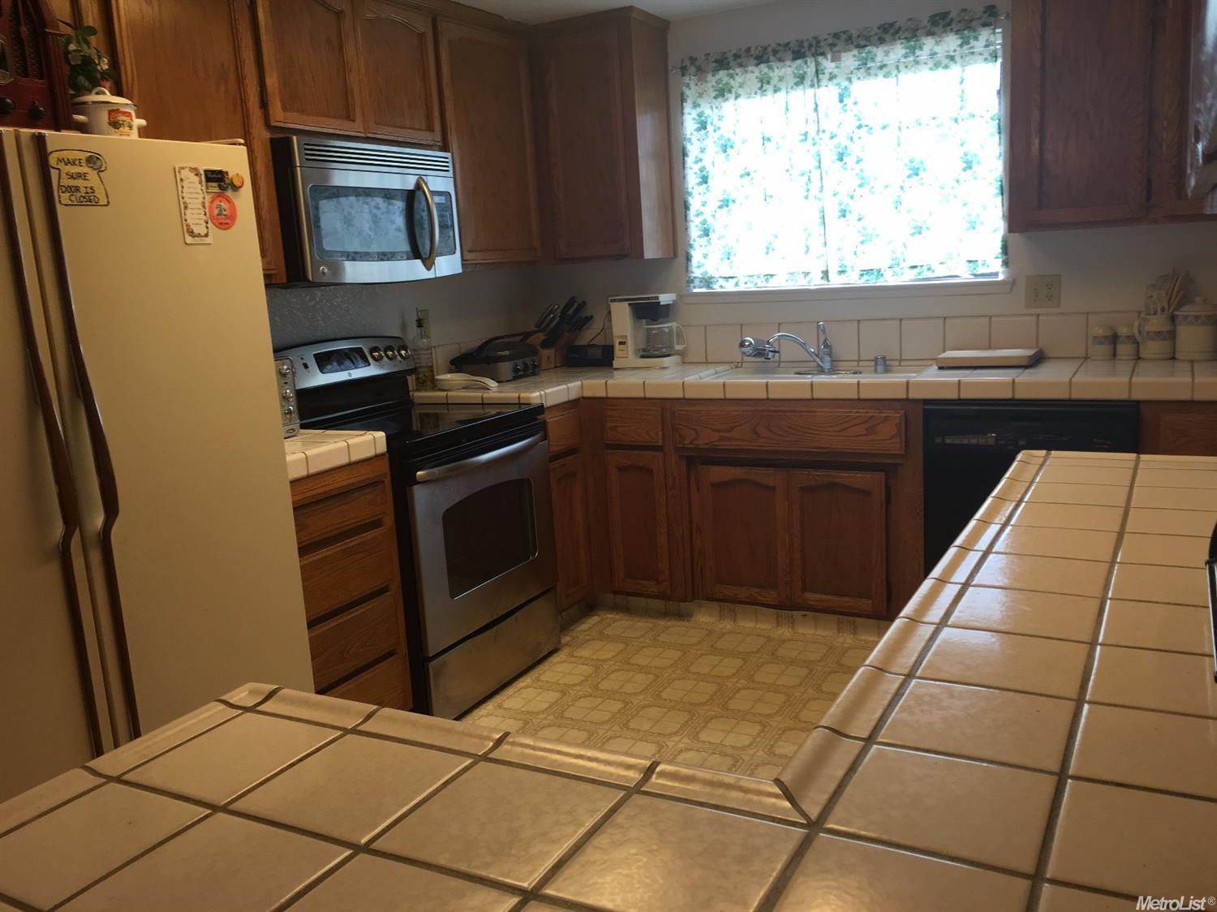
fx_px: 1019
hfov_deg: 61.7
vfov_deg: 48.2
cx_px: 608
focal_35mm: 29
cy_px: 456
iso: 32
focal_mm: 4.15
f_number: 2.2
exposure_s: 1/30
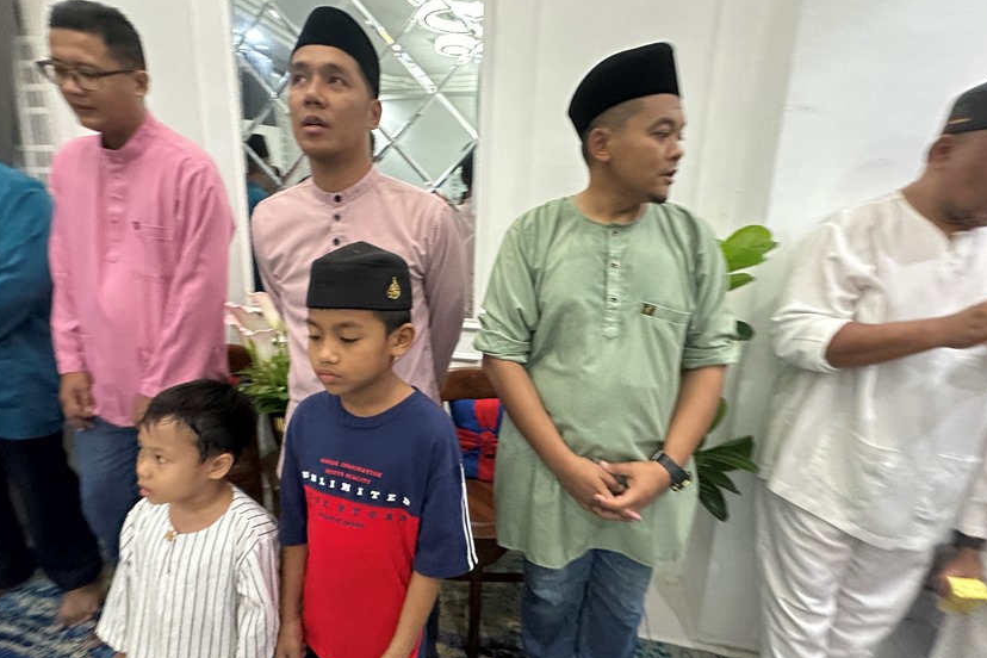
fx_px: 493
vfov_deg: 67.4
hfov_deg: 89.9
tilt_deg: -16.3
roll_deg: +2.8
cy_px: 340
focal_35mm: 18
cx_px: 468
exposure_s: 1/50
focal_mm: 2.22
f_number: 2.2
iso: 500
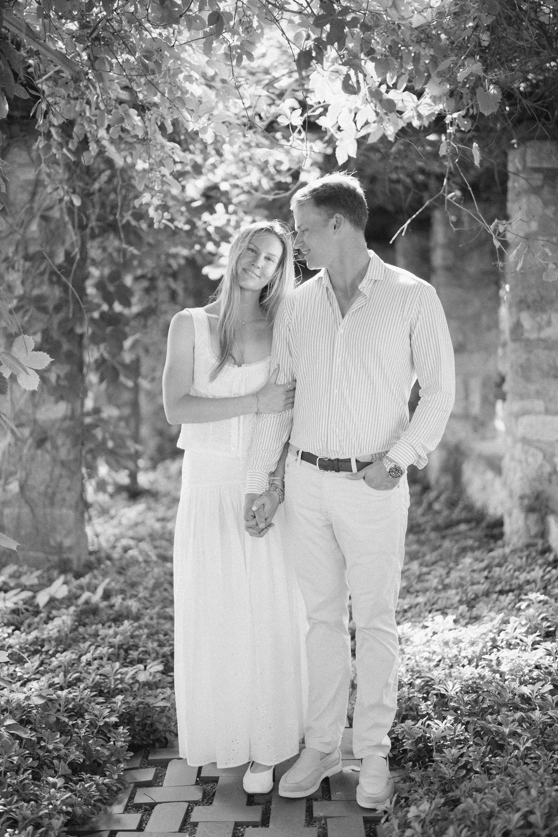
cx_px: 279
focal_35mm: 50
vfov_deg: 39.6
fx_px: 1162
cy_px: 418
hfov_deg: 27.0
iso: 640
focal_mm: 50
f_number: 1.2
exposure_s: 1/640
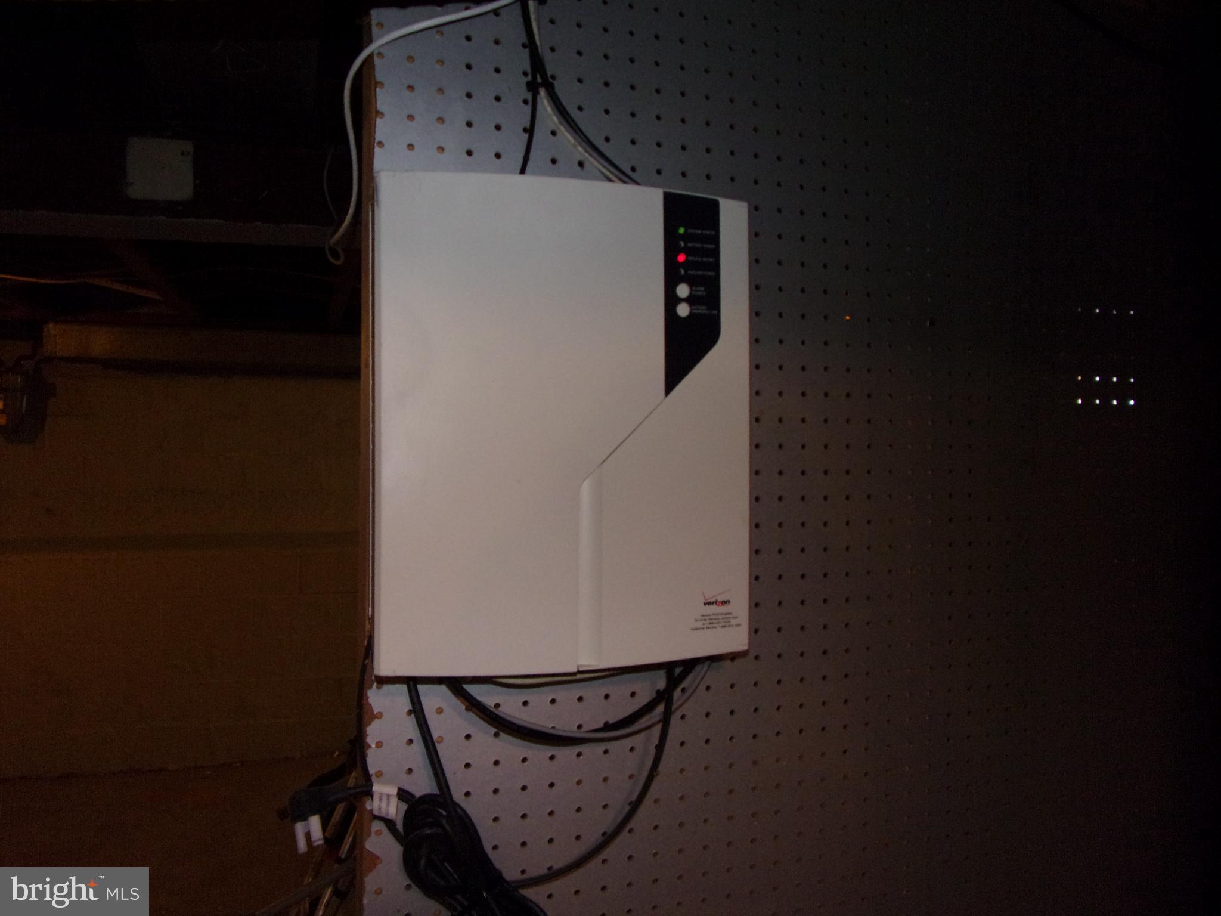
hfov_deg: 71.6
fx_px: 847
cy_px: 458
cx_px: 610
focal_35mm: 24
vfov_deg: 56.8
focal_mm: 4.3
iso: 200
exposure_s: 1/34
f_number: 3.3
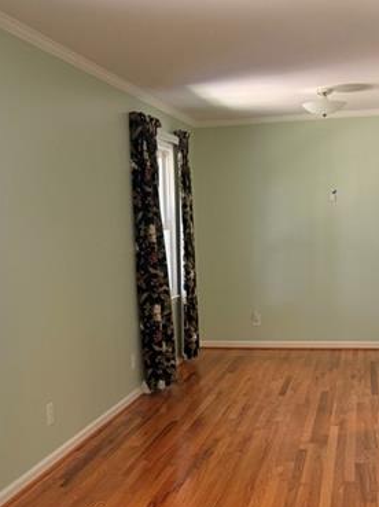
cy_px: 393
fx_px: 731
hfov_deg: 29.0
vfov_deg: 37.1
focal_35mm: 50
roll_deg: +0.4
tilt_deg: -13.0
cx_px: 173
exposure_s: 1/60
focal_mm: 6.76
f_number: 1.78
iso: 200
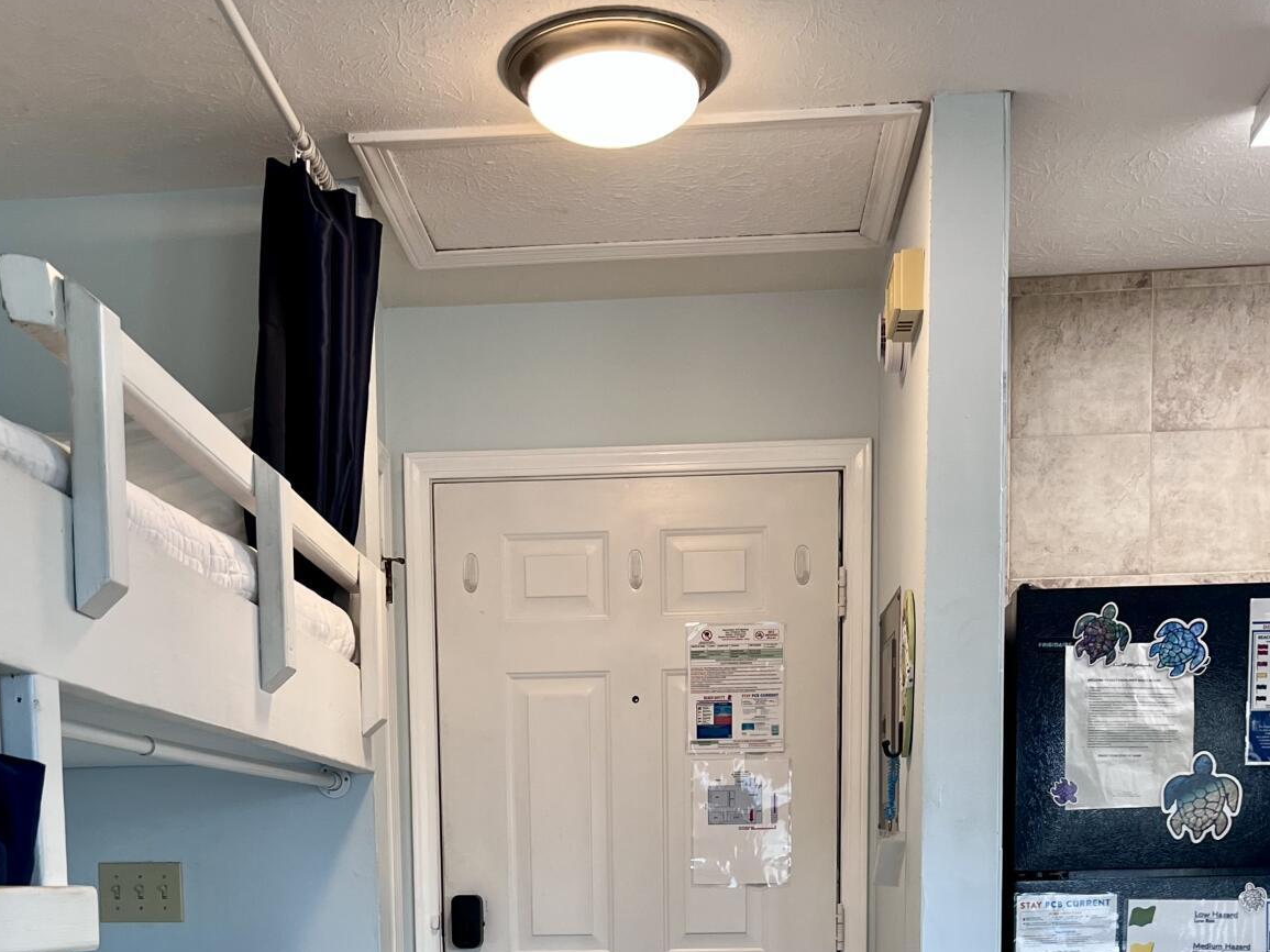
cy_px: 1019
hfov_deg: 42.1
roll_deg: +0.2
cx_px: 600
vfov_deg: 29.4
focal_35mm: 45
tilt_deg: -3.4
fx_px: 1651
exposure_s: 1/120
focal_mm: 5.7
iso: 125
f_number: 1.5
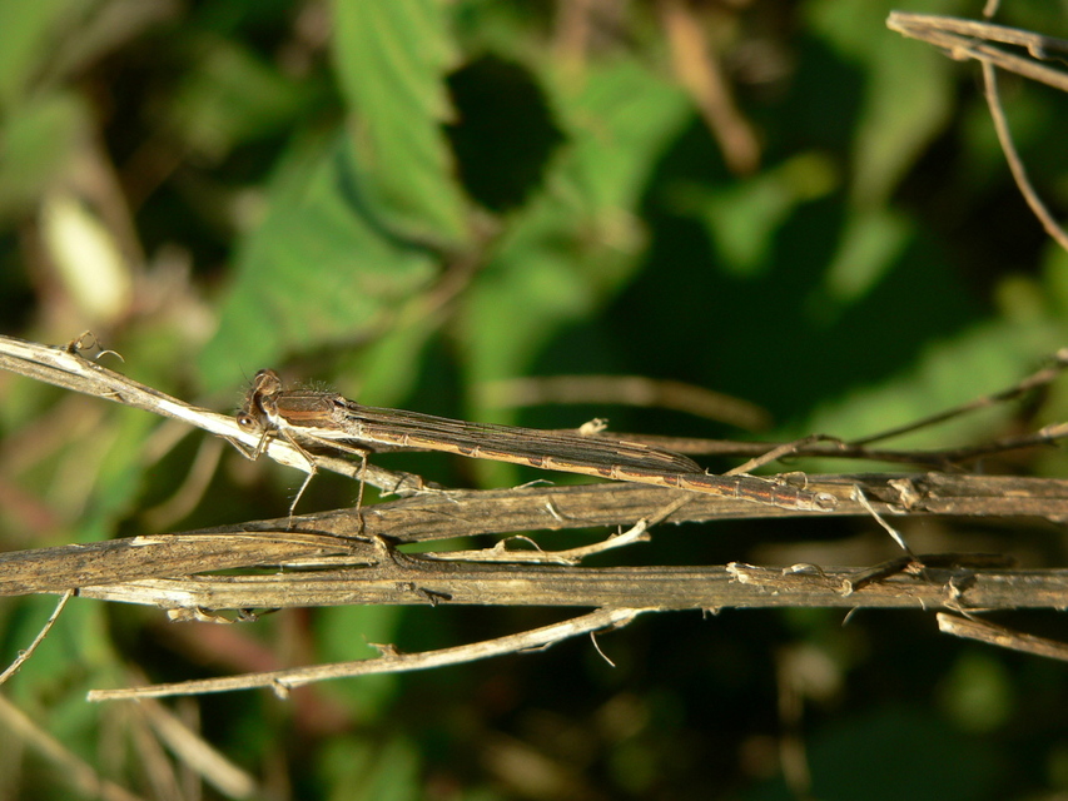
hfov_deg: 24.7
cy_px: 400
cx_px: 534
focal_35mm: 79
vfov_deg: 18.7
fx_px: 2438
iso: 80
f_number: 4
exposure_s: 1/400
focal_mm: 13.1
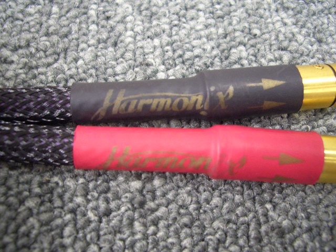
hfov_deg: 52.6
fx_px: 340
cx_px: 168
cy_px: 126
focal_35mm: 35
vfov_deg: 40.7
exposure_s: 1/8
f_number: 2.6
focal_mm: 5.8
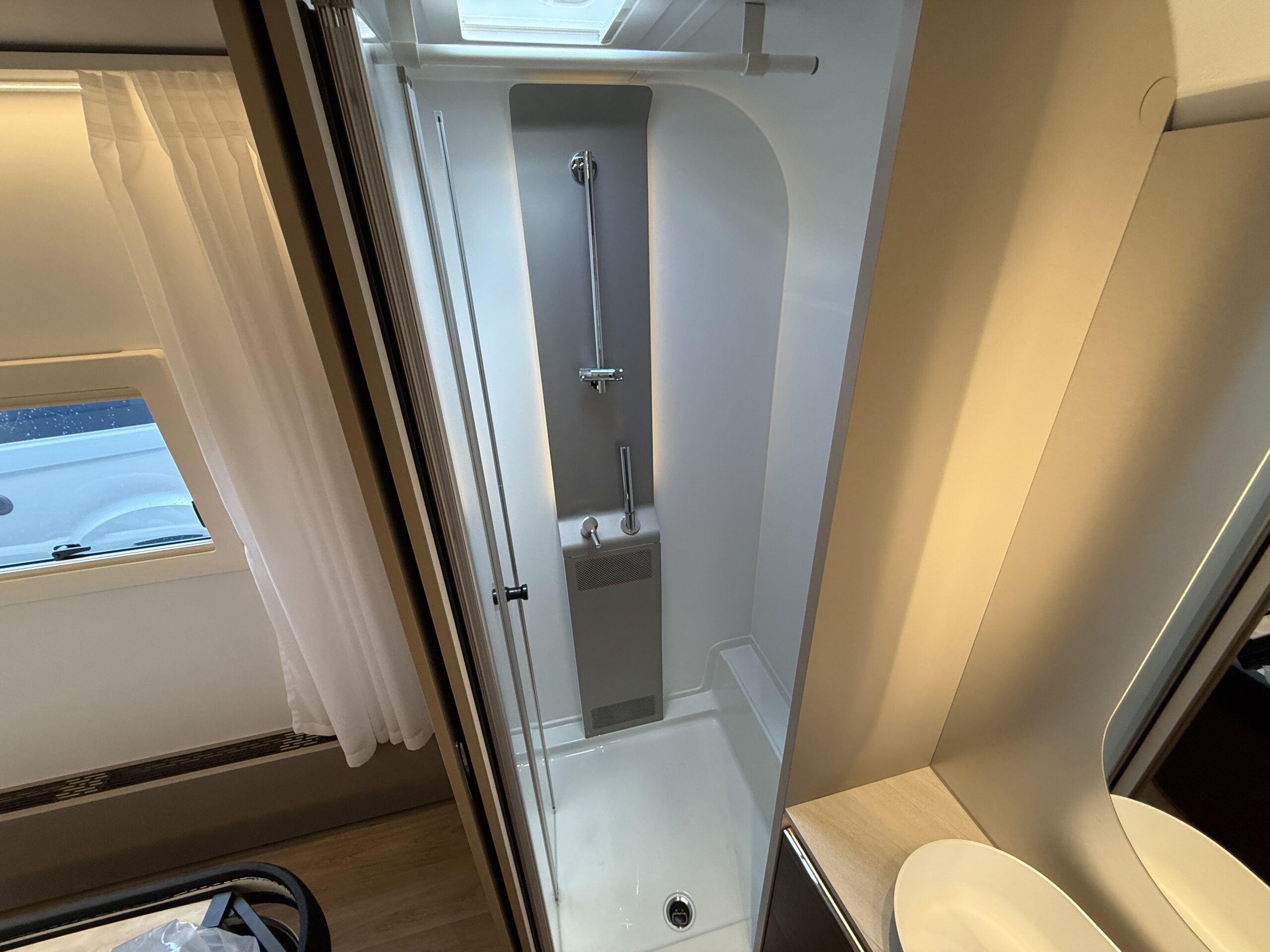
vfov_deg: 85.7
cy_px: 476
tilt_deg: -24.3
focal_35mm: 14
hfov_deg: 102.1
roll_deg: +1.9
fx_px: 514
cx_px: 635
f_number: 2.2
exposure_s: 1/99
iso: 250
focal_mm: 2.22
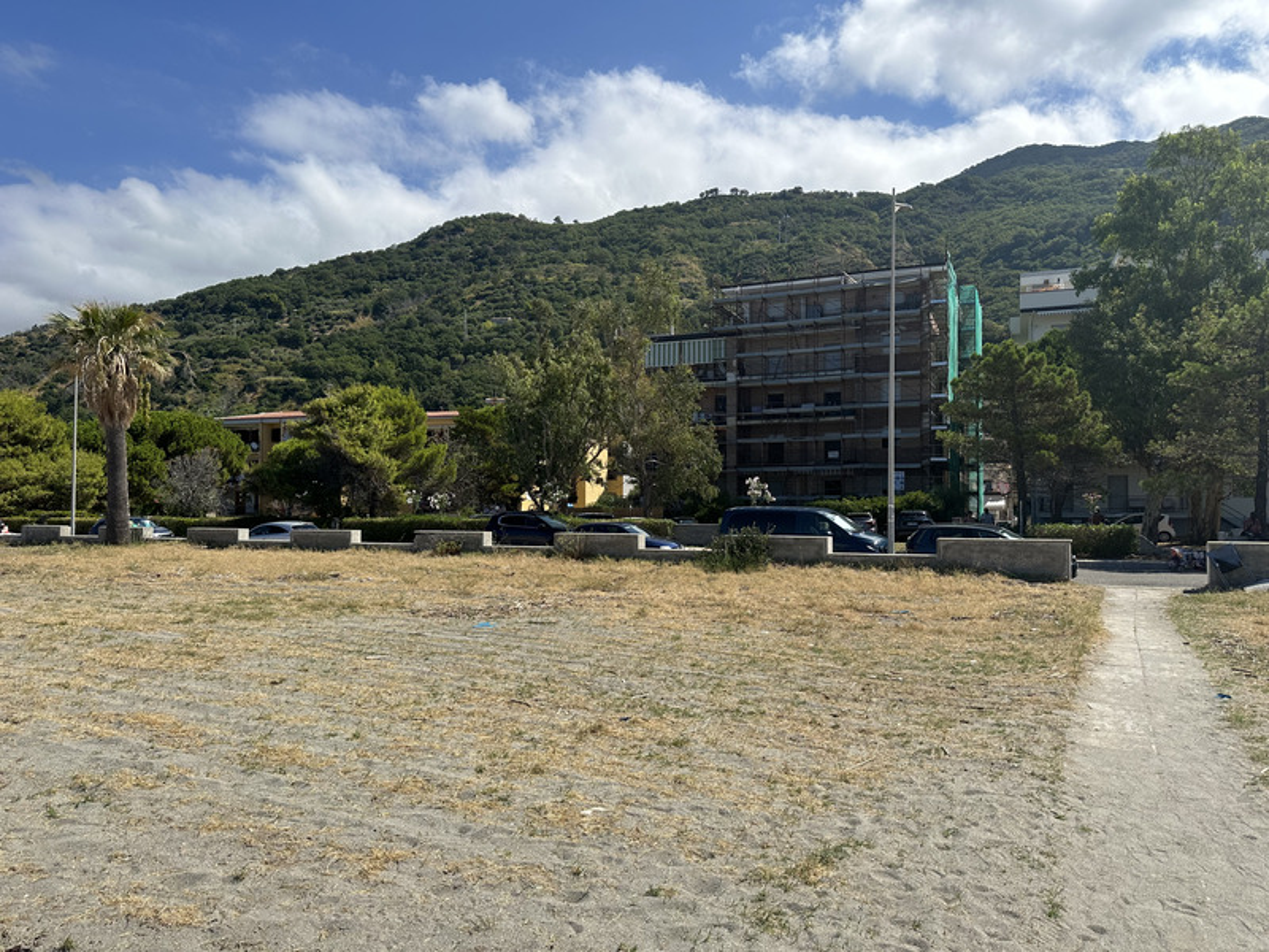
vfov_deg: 56.8
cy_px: 476
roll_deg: +0.0
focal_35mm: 24
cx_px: 634
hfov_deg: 71.6
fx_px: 880
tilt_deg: +2.6
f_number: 1.78
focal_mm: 6.86
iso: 80
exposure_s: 1/6623
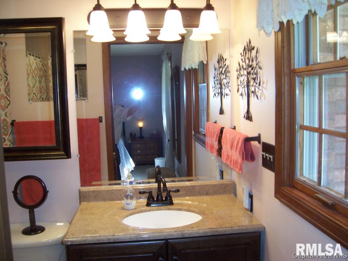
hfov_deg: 51.4
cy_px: 130
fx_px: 362
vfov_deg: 39.7
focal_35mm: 36
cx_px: 174
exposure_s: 1/60
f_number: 3
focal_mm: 6
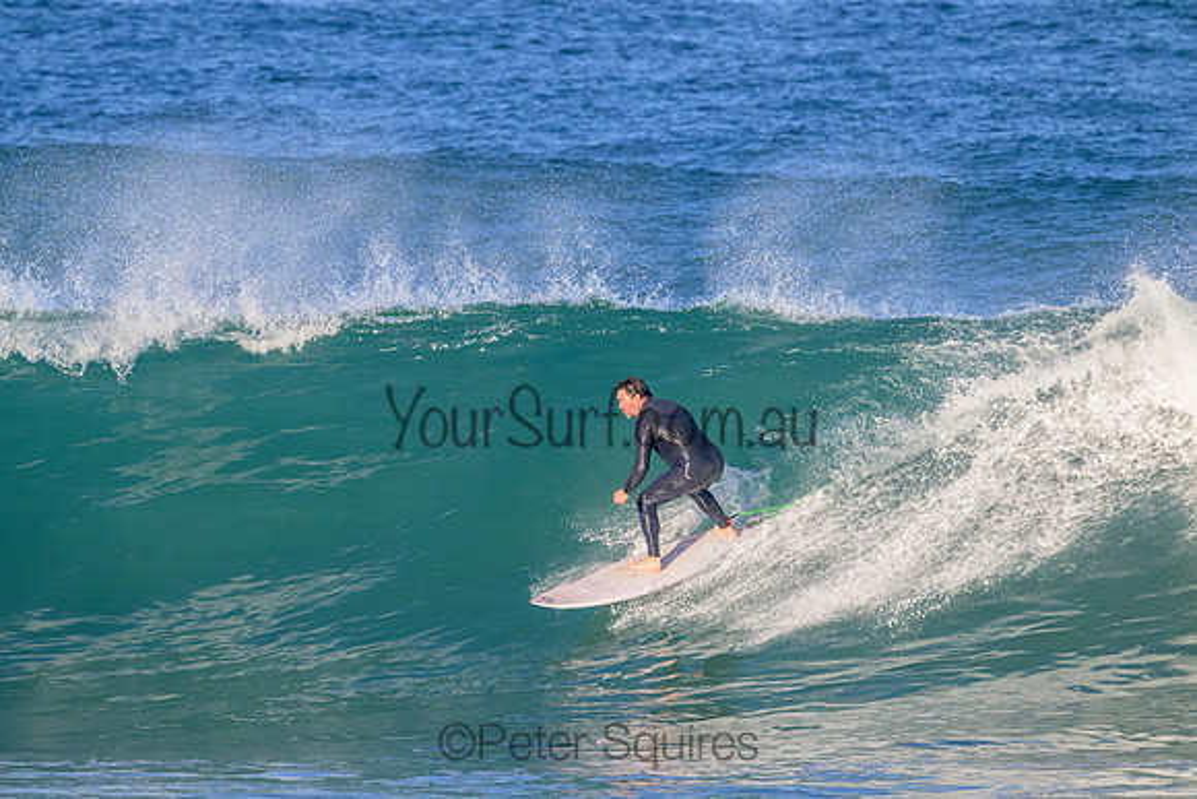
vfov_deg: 2.5
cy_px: 400
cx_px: 598
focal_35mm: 550
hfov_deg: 3.7
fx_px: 18291
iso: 2000
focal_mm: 550
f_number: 11
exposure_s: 1/2000
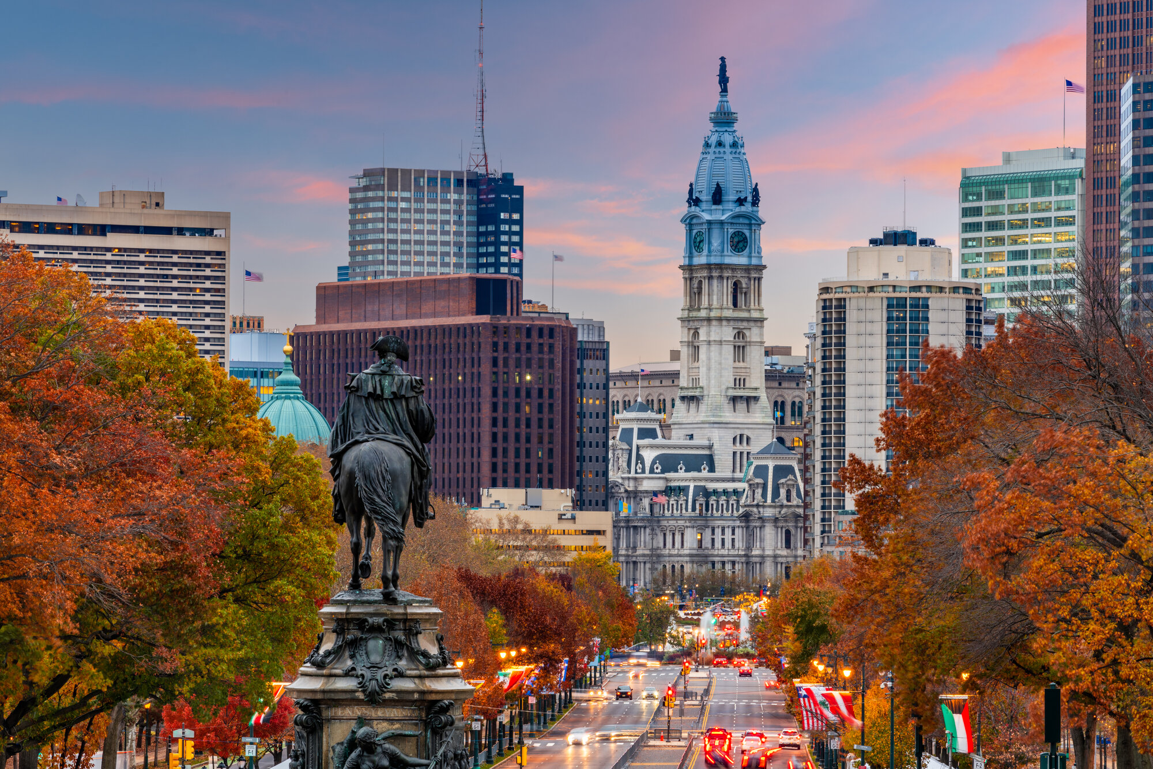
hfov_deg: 10.3
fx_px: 6405
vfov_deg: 6.9
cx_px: 576
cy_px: 384
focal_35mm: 200
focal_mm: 200
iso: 64
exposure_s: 4
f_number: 16
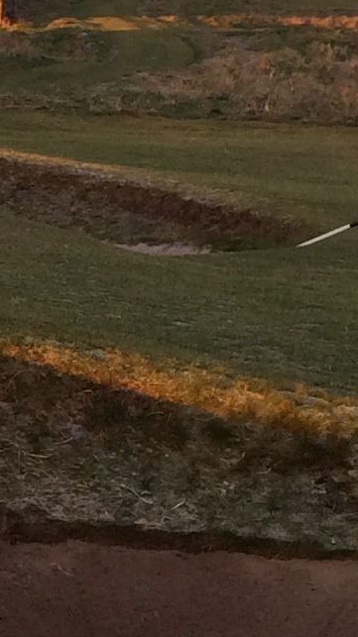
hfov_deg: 6.6
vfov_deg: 12.6
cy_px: 650
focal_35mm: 169
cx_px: -659
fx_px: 2852
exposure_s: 1/179
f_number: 2.2
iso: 32
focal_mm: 4.12
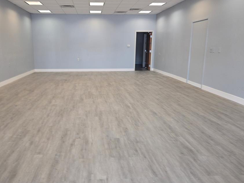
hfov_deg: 63.2
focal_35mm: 28
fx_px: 197
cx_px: 106
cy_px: 89
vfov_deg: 49.7
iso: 125
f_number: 1.8
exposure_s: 1/120
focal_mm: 5.4
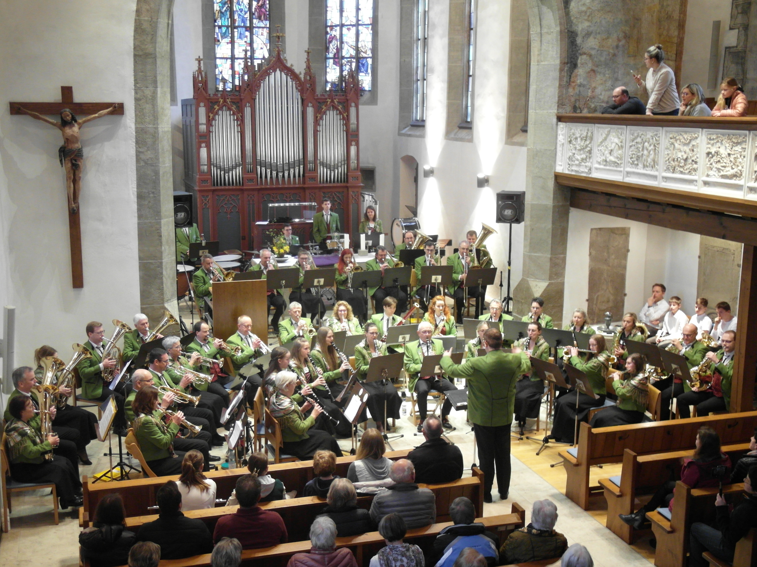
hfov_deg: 44.8
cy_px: 284
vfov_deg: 34.3
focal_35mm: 42
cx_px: 378
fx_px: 918
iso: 400
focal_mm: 9.1
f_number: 2.1
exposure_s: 1/10
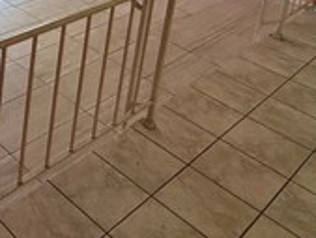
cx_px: -45
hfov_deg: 31.4
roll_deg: -3.5
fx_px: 484
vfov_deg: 23.7
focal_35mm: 53
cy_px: -86
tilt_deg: -15.2
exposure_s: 1/99
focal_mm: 2.22
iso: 160
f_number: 2.2
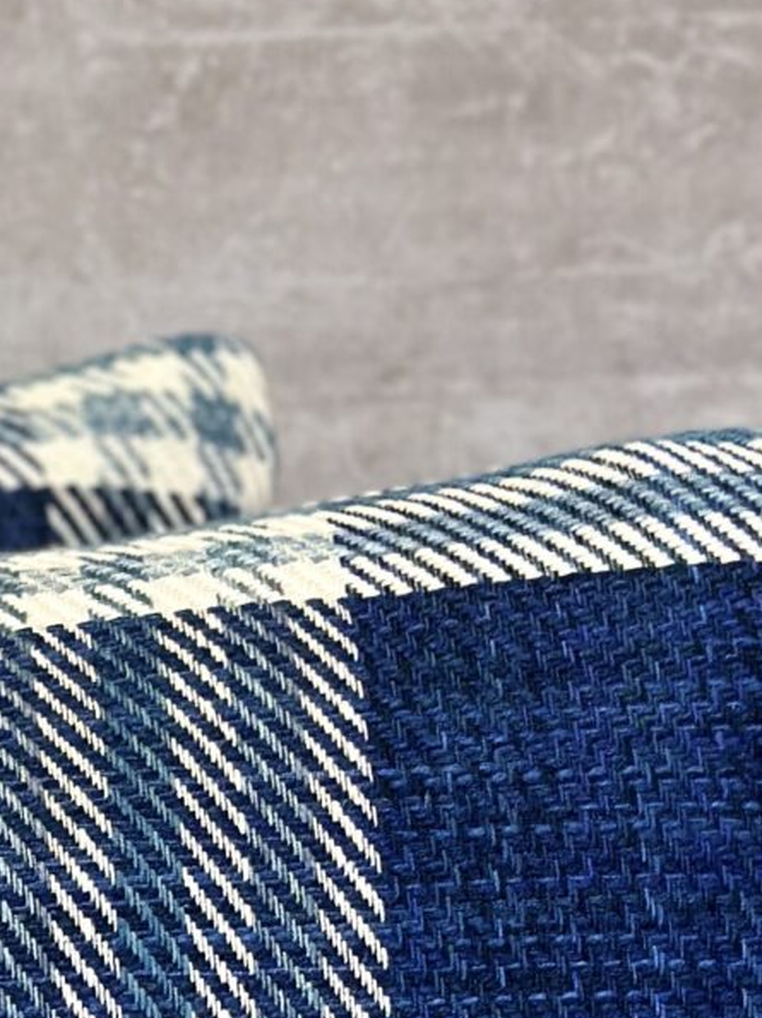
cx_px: -507
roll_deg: +1.2
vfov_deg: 9.2
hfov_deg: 7.0
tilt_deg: -16.7
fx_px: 6080
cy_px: 1647
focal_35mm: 207
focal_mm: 6.86
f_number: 1.78
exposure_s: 1/120
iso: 80
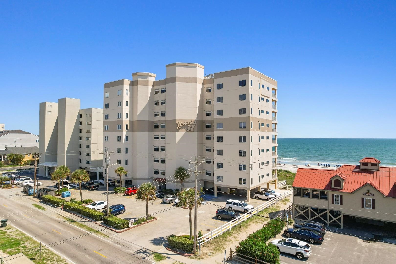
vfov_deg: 57.2
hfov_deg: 78.6
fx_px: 242
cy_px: 132
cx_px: 198
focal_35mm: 22
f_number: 2.8
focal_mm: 8.38
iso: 100
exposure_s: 1/640
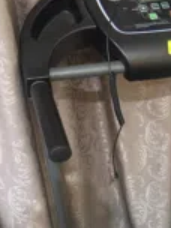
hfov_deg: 22.7
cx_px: 153
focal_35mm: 63
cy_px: 206
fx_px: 415
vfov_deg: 29.5
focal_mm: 6.86
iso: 800
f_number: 1.78
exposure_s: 1/33
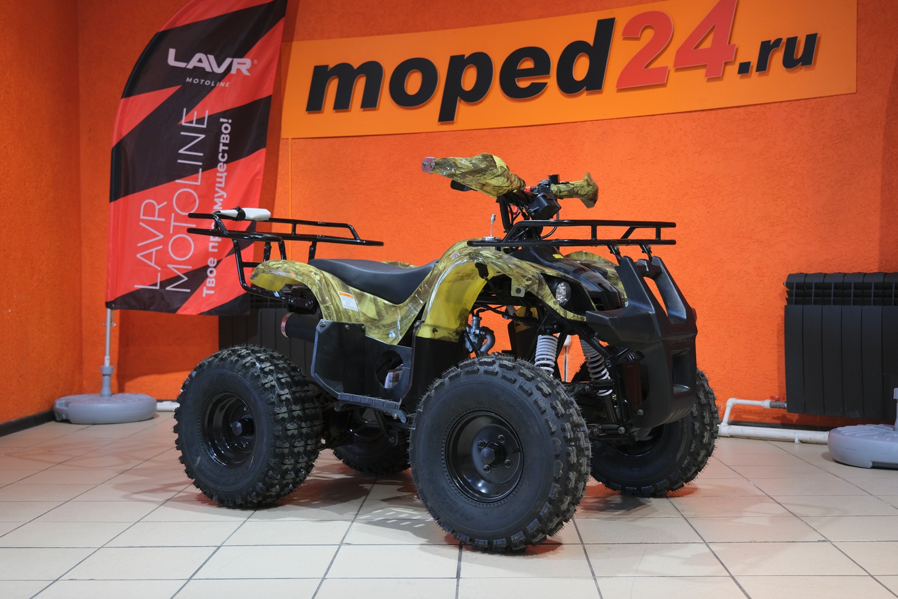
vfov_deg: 30.5
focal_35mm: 44
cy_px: 300
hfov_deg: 44.5
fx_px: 1098
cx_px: 449
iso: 800
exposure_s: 1/60
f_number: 4
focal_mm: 29.2
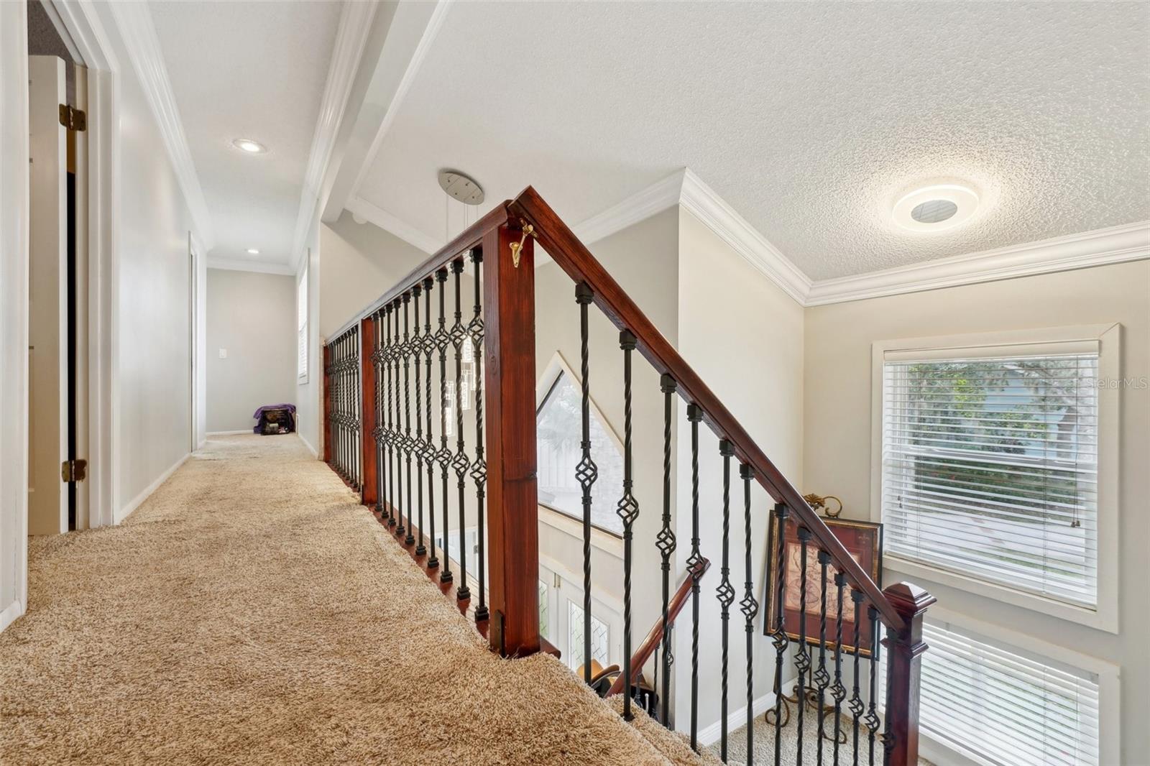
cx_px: 575
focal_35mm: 15
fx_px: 479
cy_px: 383
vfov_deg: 77.3
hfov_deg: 100.4
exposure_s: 1/25
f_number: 8
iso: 640
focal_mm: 15
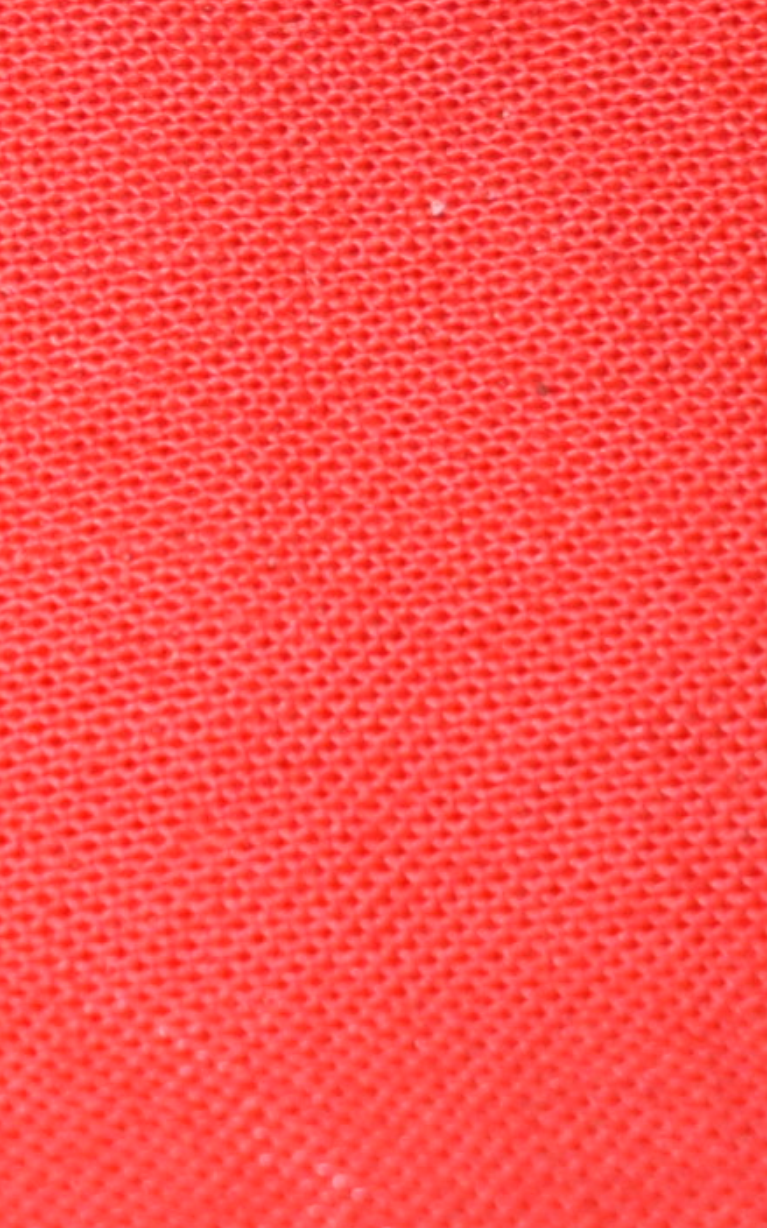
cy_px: 221
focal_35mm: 245
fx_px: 8205
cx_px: -1417
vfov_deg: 8.5
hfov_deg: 5.1
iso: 500
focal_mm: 25
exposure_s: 1/80
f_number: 4
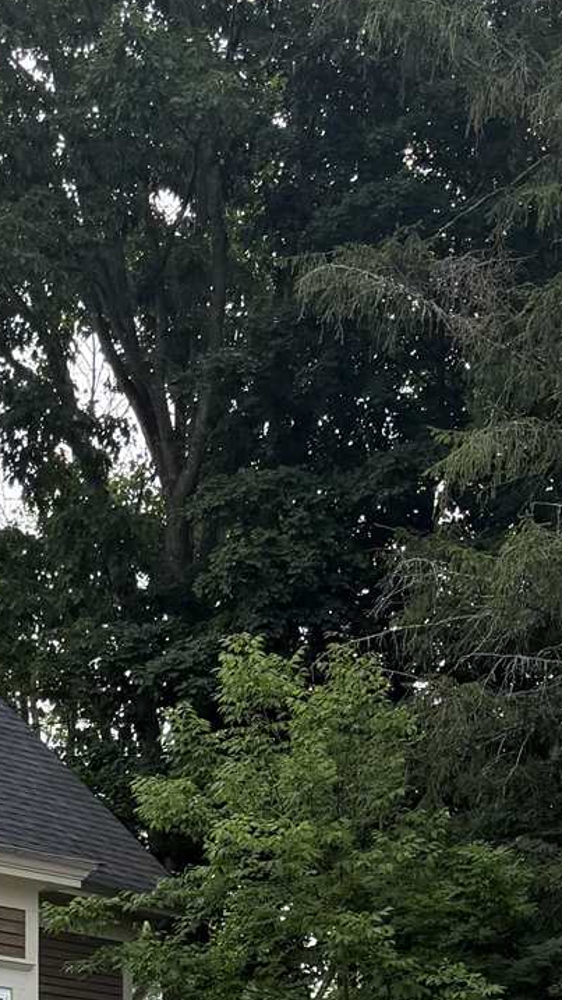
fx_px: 2227
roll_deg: -0.8
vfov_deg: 22.6
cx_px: 427
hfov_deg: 14.3
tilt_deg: -1.3
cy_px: 1298
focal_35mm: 84
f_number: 1.78
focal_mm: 6.76
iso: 80
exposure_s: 1/1464
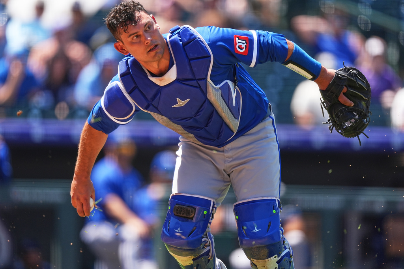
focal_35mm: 600
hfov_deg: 3.4
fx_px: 6731
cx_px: 202
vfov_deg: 2.3
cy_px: 134
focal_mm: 600
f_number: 4
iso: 400
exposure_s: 1/1600
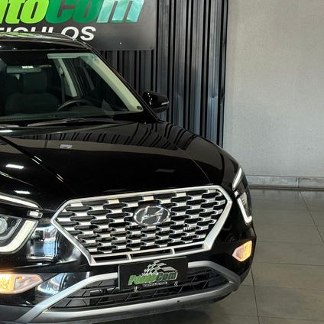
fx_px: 858
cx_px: 53
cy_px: 153
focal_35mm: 81
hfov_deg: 21.1
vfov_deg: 21.4
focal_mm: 6.76
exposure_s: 1/50
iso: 250
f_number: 1.78
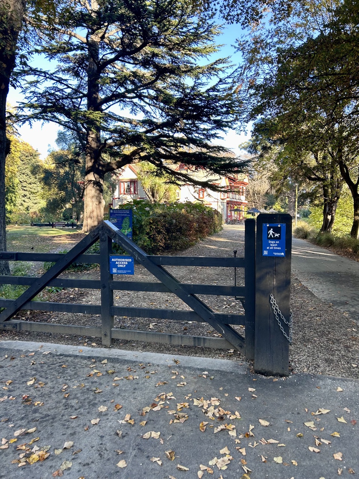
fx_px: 360
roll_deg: -2.2
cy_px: 240
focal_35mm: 26
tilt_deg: -1.7
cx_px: 180
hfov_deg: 53.1
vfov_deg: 67.3
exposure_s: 1/191
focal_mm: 5.7
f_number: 1.5
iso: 40
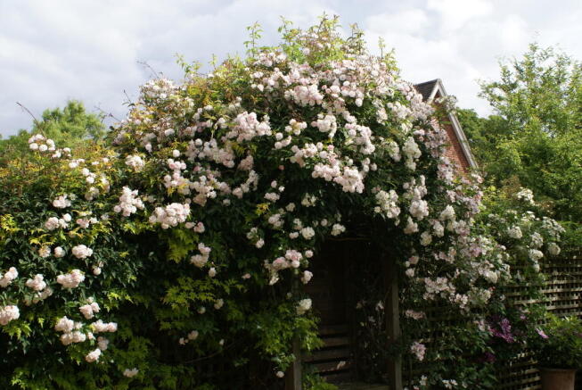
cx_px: 291
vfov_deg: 32.0
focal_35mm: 42
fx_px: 680
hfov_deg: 46.4
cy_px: 195
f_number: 9
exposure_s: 1/160
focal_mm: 28
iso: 100
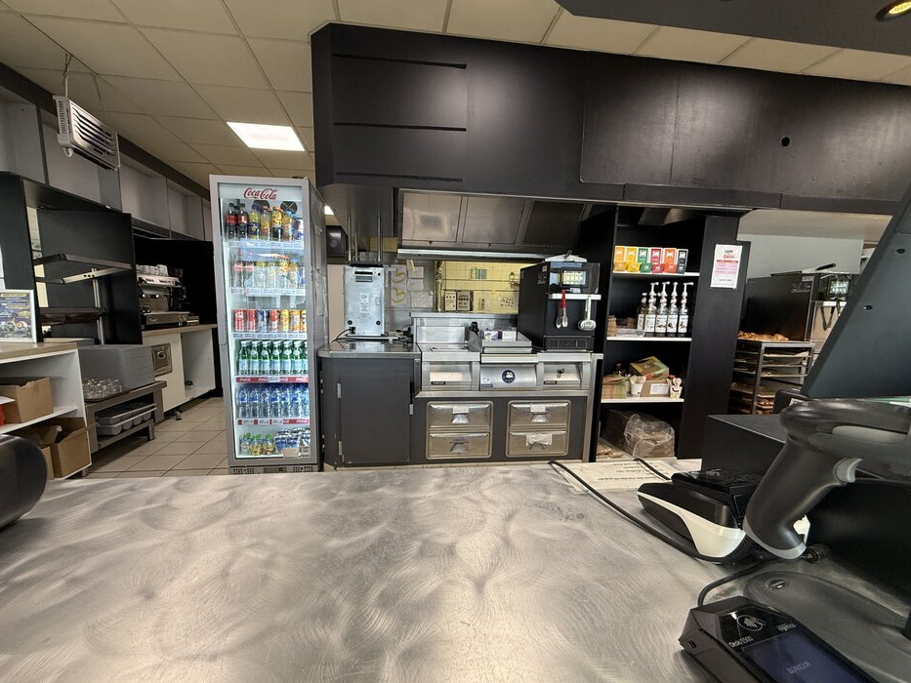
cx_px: 446
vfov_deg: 81.7
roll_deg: -1.0
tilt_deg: -8.1
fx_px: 395
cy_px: 361
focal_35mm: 15
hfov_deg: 98.2
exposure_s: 1/100
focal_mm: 2.22
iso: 250
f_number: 2.2
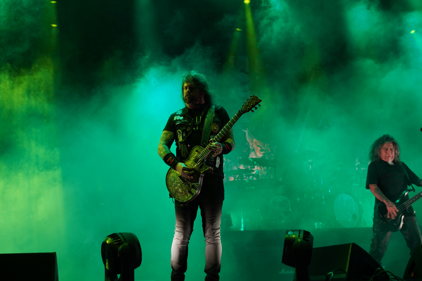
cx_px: 207
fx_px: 598
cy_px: 140
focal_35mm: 51
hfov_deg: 38.9
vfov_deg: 26.5
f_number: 4
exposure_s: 1/100
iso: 250
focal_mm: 50
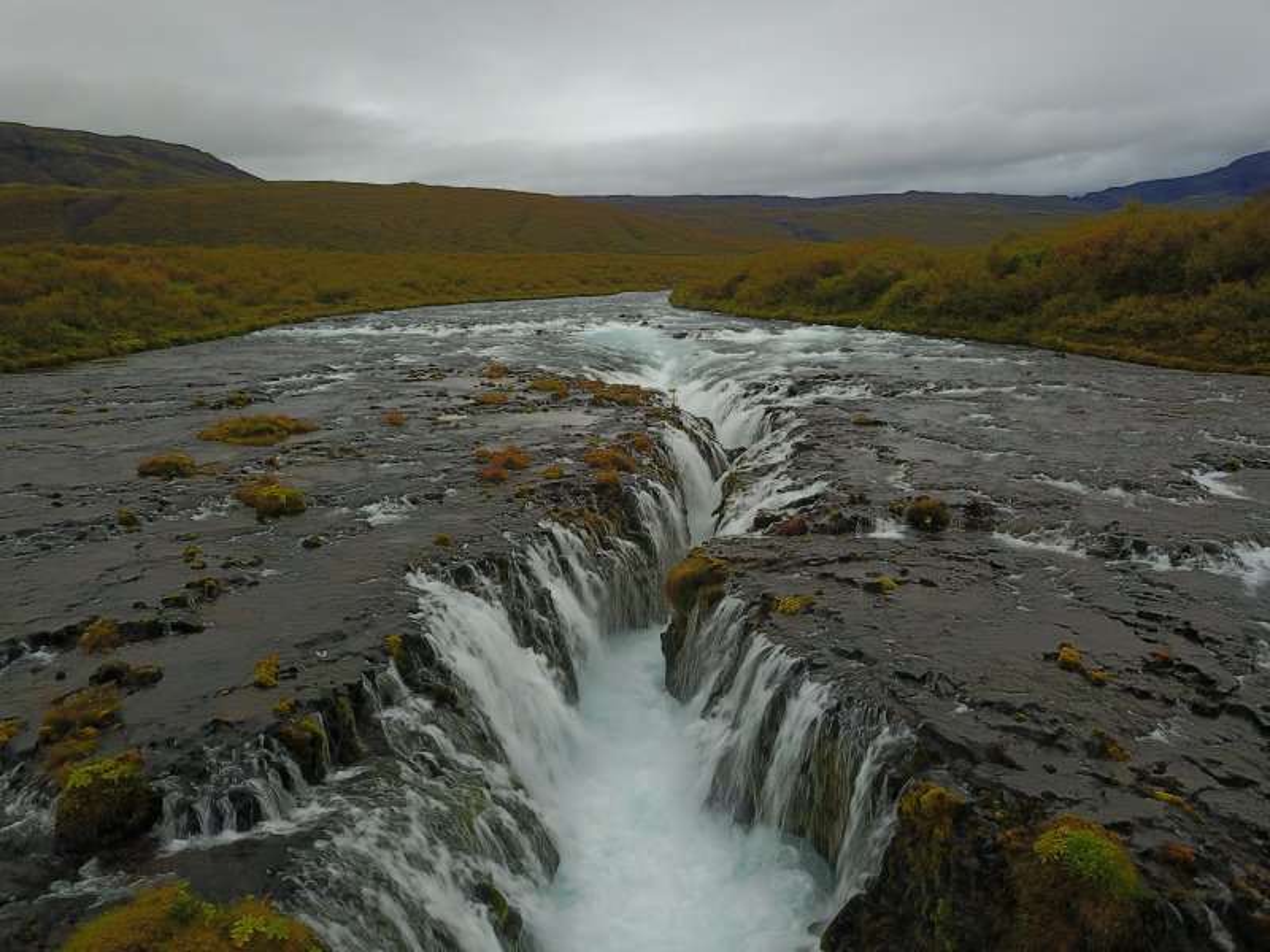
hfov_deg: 67.3
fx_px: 954
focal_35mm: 26
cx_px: 635
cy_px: 476
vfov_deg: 53.1
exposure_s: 1/25
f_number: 2.2
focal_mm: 4.73
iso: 139
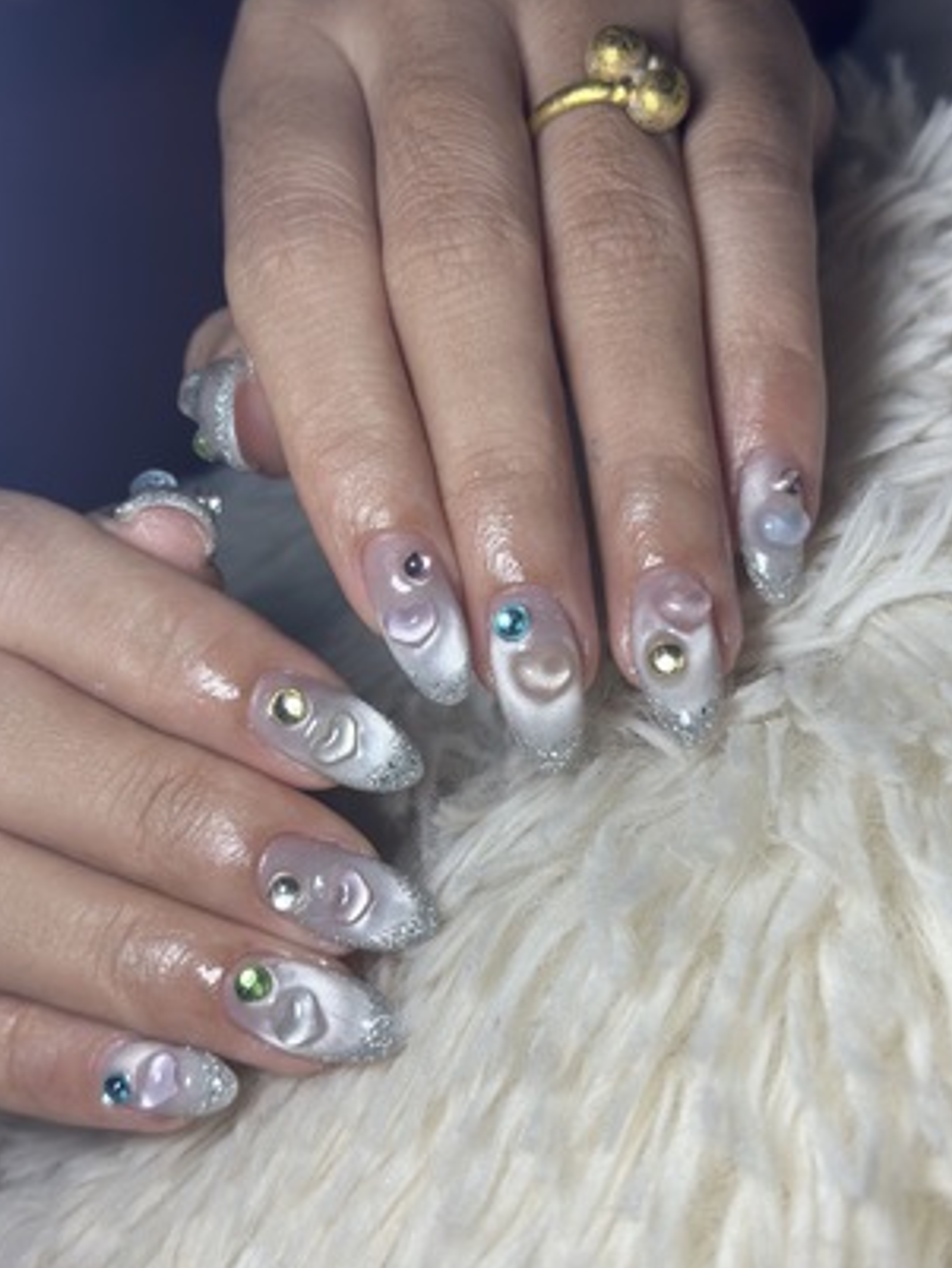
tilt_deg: -22.6
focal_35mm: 55
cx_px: 425
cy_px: 591
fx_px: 2016
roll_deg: +41.4
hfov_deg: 26.6
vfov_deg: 34.9
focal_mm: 6.86
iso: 80
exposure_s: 1/1695
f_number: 1.78
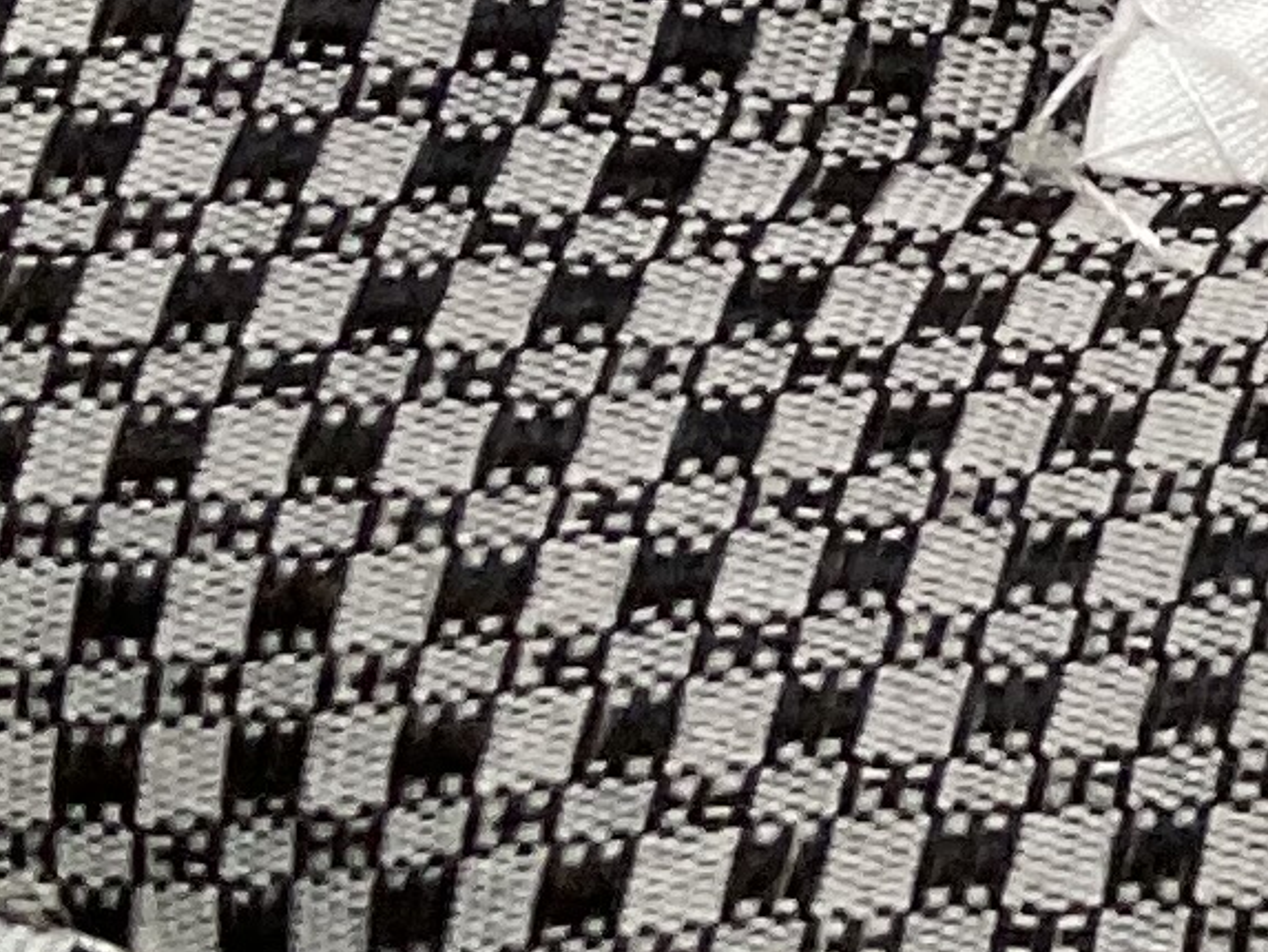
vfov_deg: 7.2
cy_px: -1129
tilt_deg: -54.0
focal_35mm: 197
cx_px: 3680
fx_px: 7218
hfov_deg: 8.5
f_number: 1.8
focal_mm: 3.99
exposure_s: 1/50
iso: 40
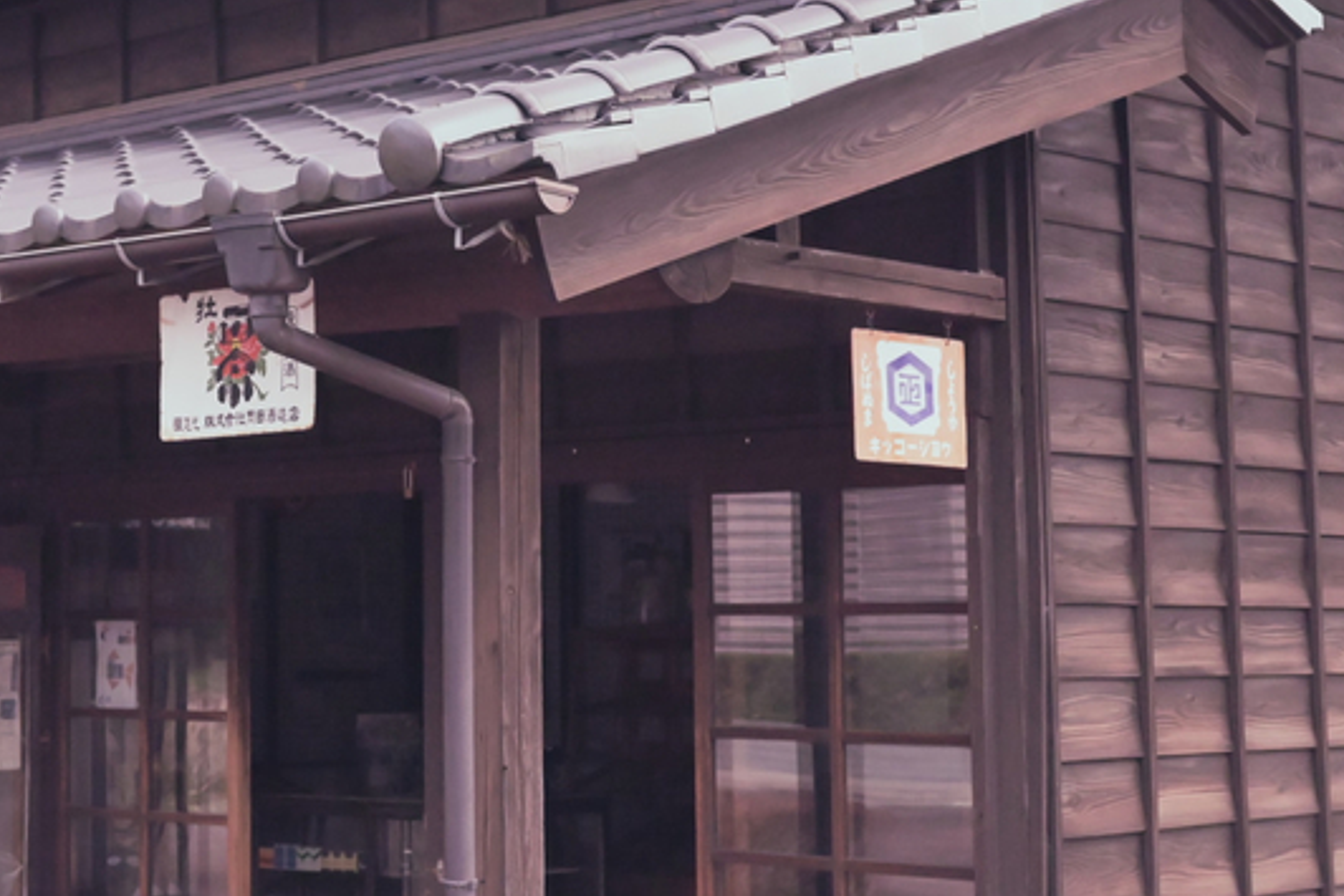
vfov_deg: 17.3
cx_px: 195
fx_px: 2950
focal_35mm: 79
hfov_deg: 25.1
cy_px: 334
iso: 6400
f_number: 4
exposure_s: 1/8000
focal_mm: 35
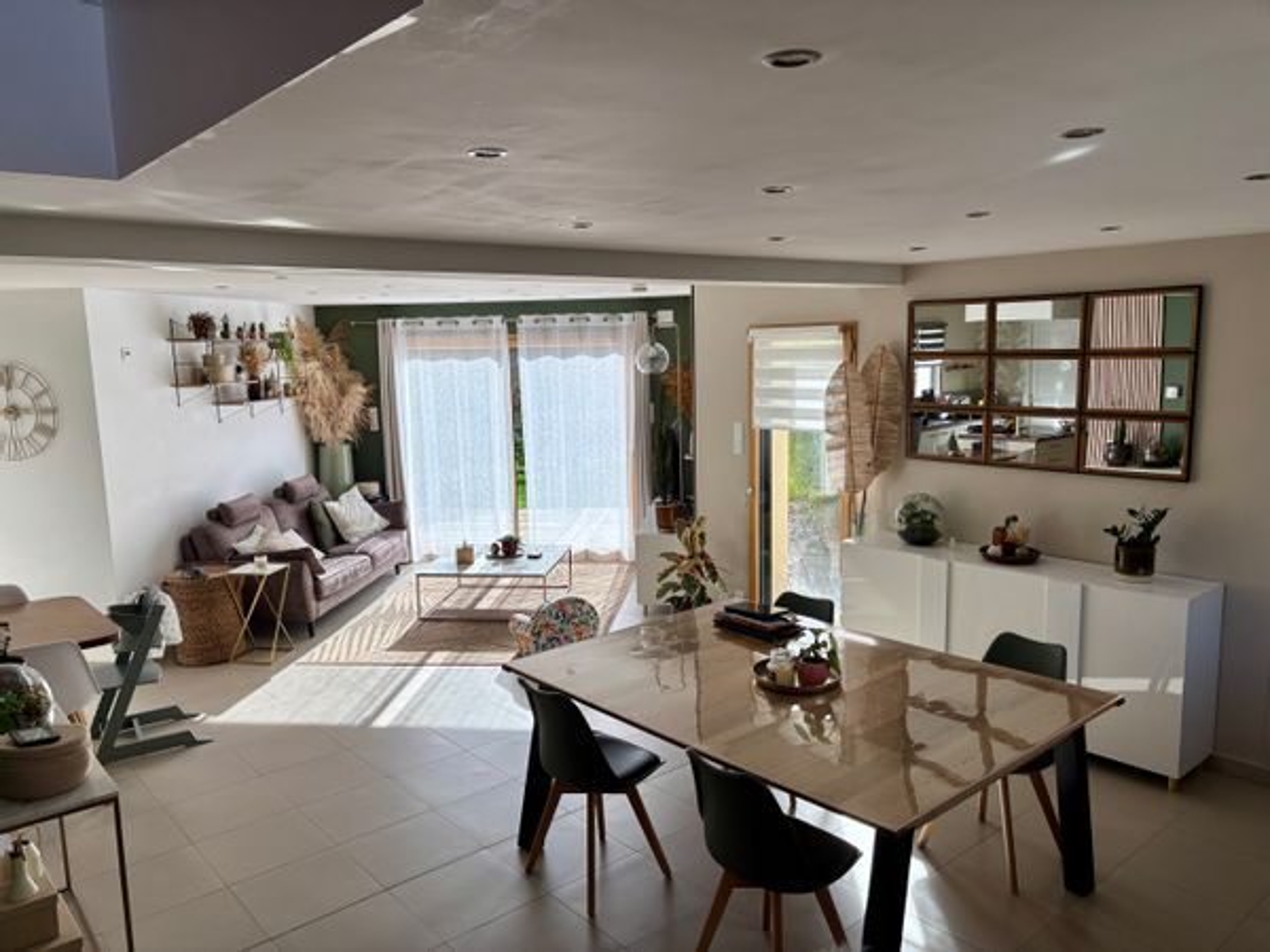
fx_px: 954
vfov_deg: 53.1
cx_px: 635
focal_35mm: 26
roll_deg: +1.2
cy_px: 476
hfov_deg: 67.3
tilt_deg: -9.0
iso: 50
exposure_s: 1/622
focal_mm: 5.96
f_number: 1.6
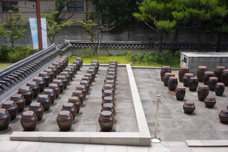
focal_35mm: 35
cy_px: 76
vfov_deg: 37.9
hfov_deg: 54.4
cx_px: 114
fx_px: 222
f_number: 13
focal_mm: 35
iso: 200
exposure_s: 1/100
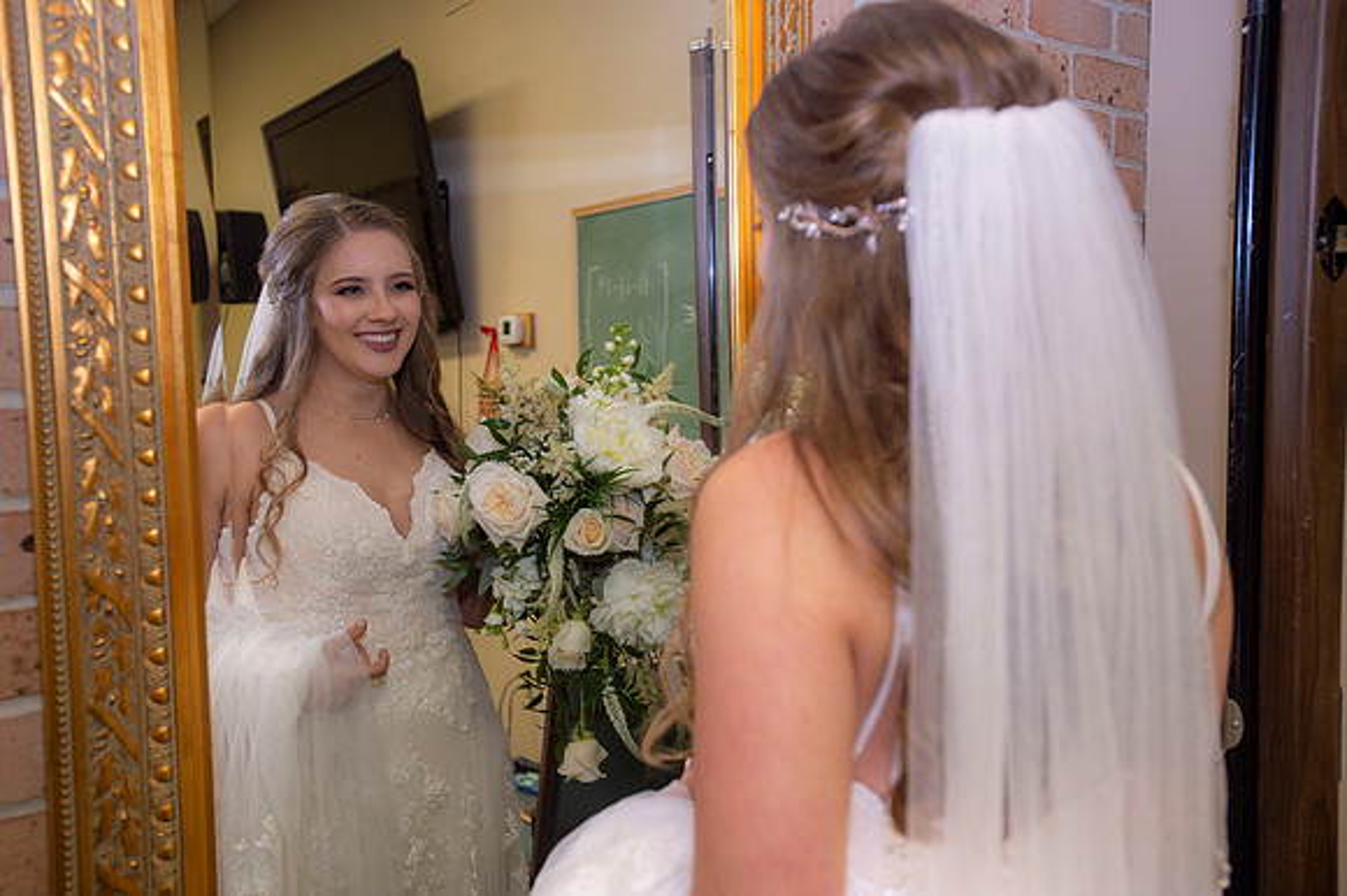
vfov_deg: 41.1
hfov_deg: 58.7
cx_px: 674
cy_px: 448
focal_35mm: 32
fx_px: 1197
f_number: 4
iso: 1250
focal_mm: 32
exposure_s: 1/125
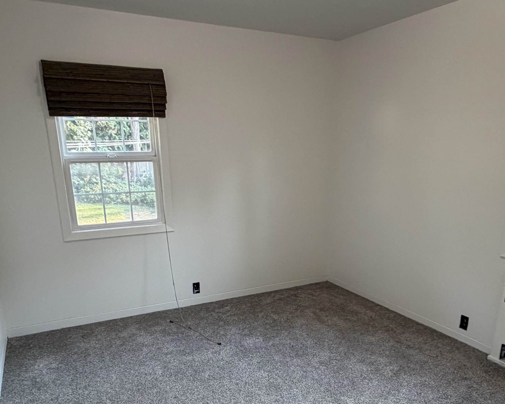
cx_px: 274
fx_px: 433
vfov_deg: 48.8
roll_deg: +0.1
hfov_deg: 60.4
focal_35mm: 29
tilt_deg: -16.2
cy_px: 279
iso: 250
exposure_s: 1/120
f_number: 2.2
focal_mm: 2.22
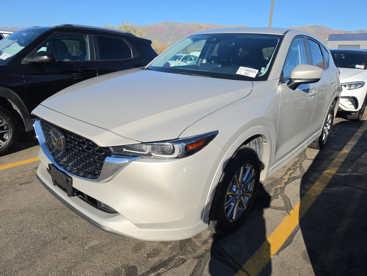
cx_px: 184
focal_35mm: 23
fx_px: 244
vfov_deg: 58.9
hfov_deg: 73.9
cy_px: 138
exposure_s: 1/6148
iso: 65
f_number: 1.4
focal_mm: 6.5
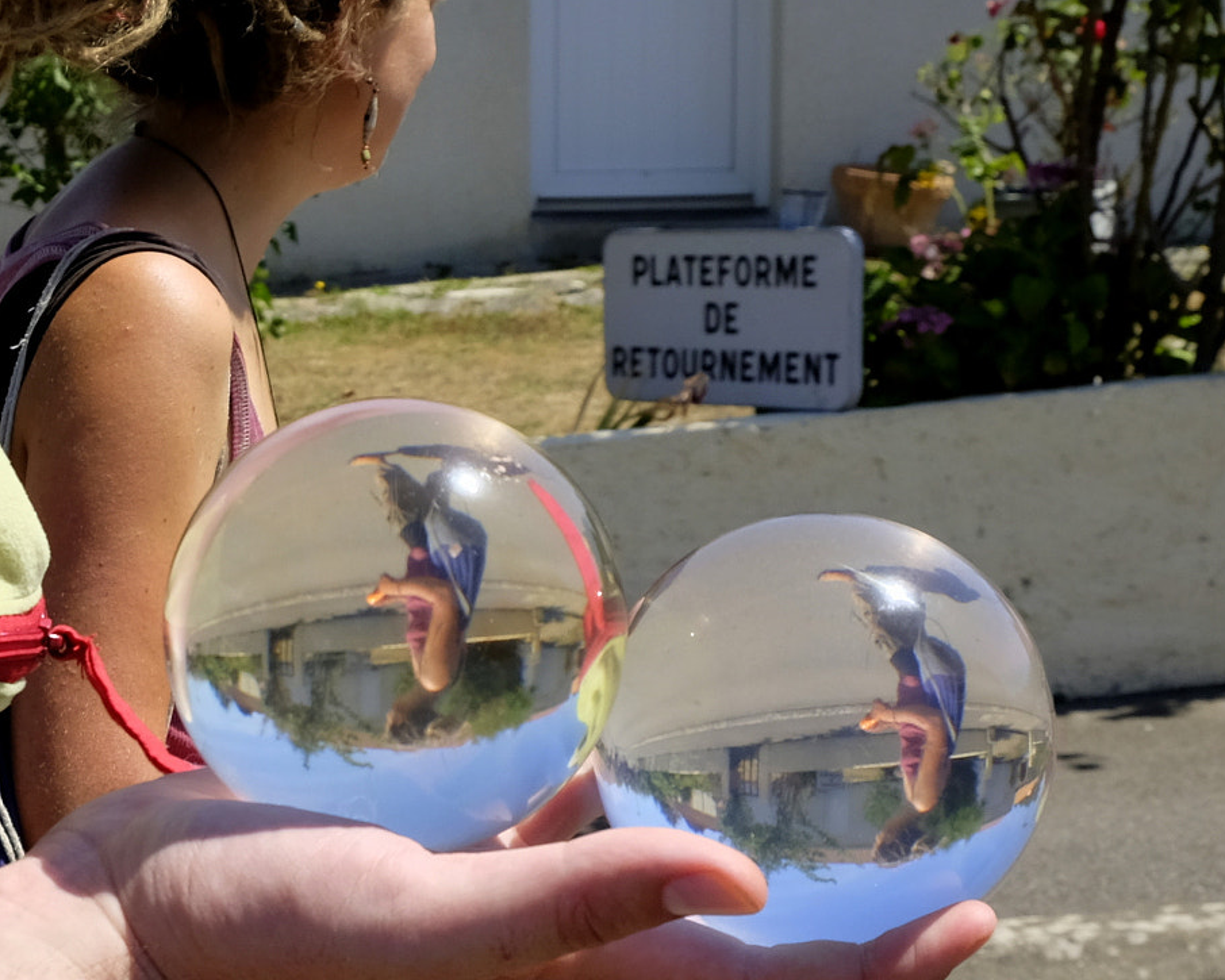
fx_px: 2284
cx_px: 204
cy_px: 349
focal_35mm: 63
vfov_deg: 24.1
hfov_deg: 29.2
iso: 400
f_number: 9
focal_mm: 25.4
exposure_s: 1/400
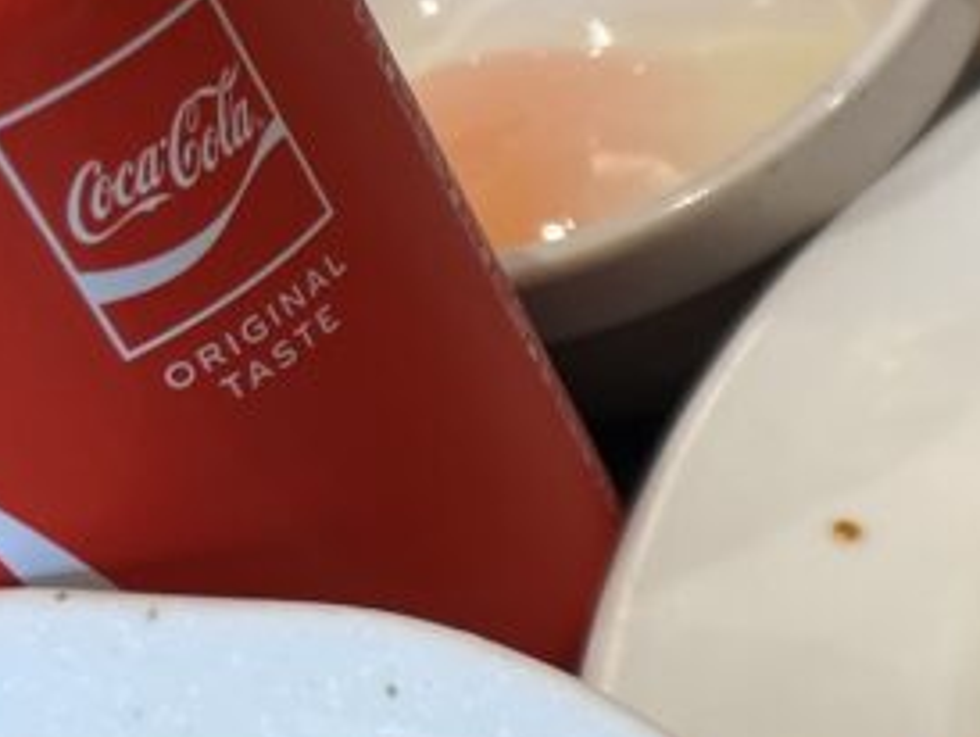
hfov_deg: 16.6
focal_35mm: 97
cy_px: 905
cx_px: 1806
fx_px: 2749
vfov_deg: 14.7
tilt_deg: -48.9
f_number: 1.5
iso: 40
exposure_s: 1/121
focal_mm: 5.7
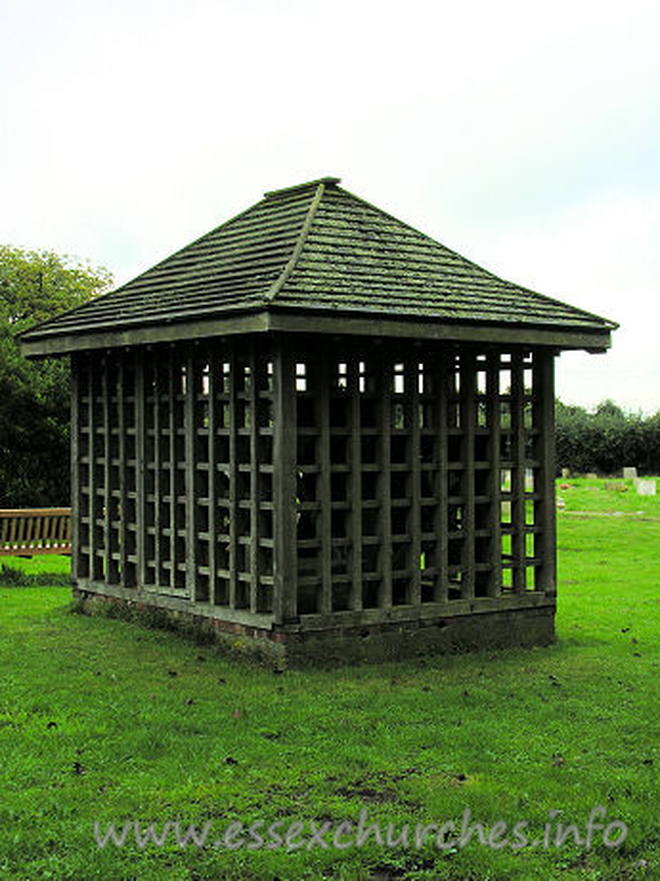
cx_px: 330
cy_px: 440
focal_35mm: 54
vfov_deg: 35.5
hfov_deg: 27.0
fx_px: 1373
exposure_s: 1/112
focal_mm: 13.8
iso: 50
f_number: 4.9
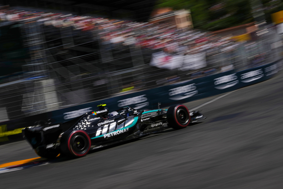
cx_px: 142
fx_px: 550
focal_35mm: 70
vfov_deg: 19.4
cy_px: 94
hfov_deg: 28.9
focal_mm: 70
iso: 50
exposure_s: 1/80
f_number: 22
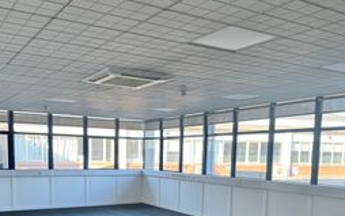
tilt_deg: -6.1
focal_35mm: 40
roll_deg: -1.0
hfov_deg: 49.1
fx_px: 376
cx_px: 147
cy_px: 192
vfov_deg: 30.7
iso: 100
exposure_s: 1/121
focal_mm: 6.76
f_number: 1.78
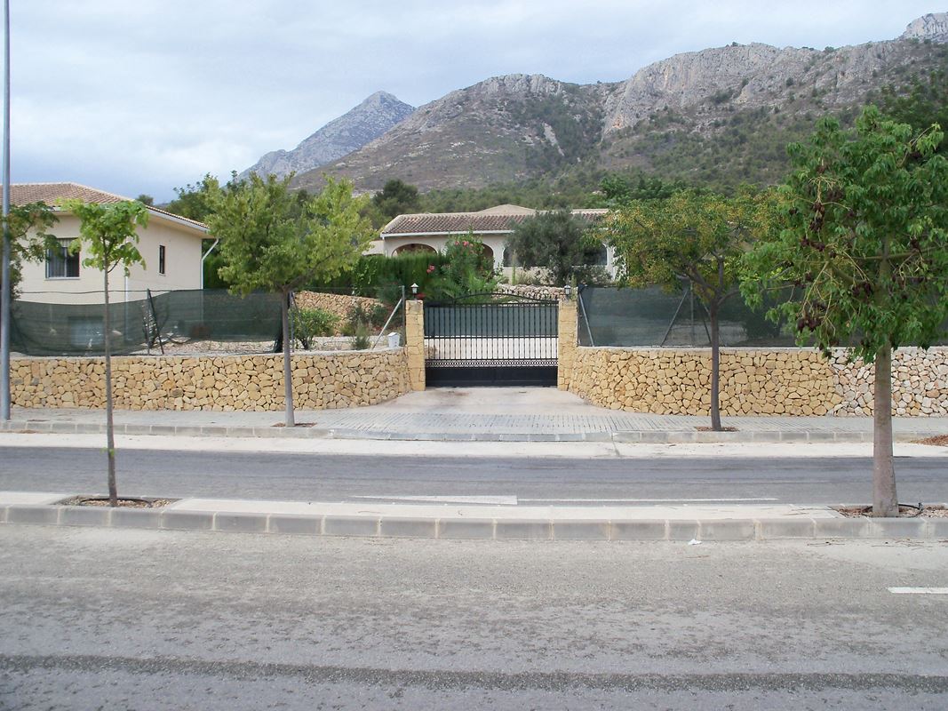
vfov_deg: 40.7
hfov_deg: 52.6
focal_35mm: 35
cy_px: 356
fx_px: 958
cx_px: 474
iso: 80
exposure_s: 1/250
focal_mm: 6.3
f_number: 5.5
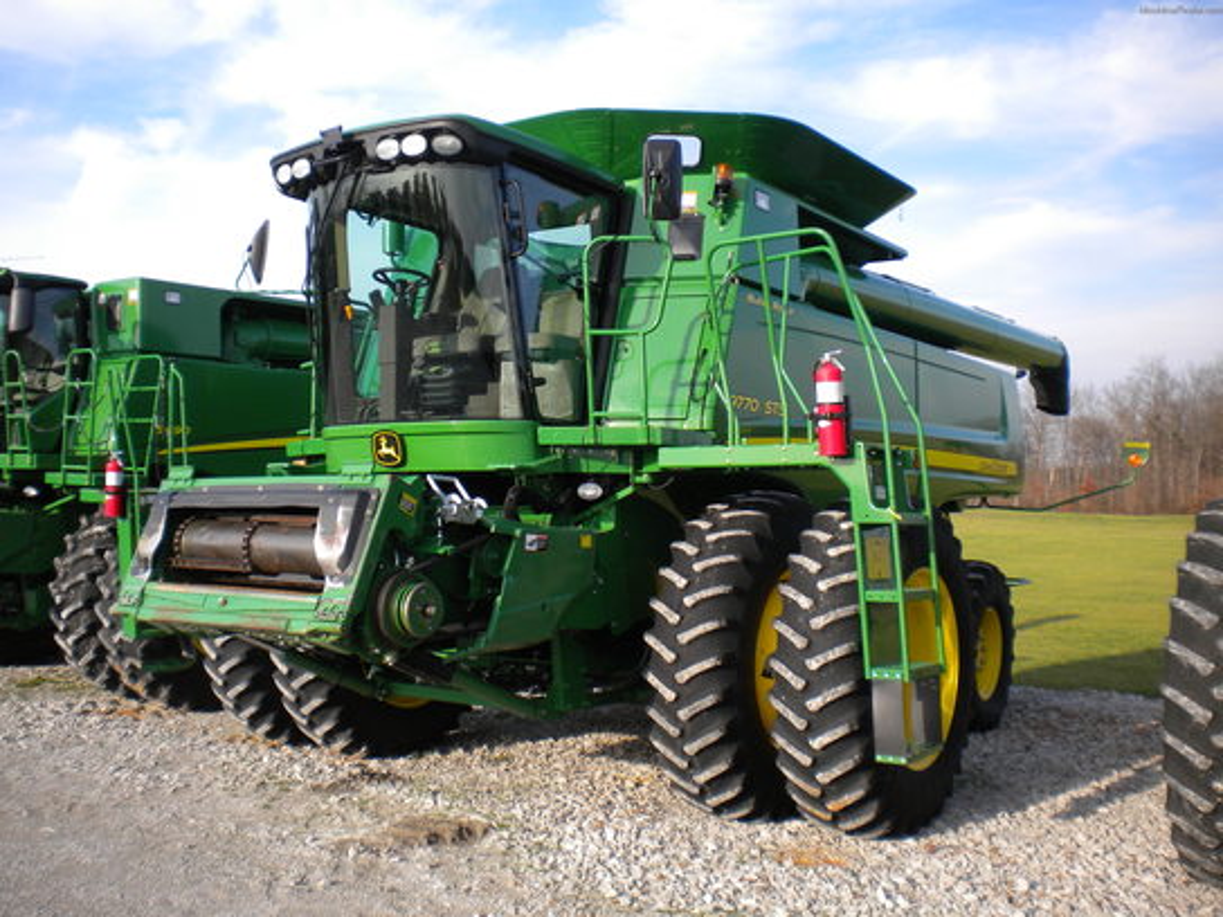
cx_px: 612
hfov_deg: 52.6
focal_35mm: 35
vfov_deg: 40.7
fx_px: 1237
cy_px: 458
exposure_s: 1/260
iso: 80
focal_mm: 6.3
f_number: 4.6
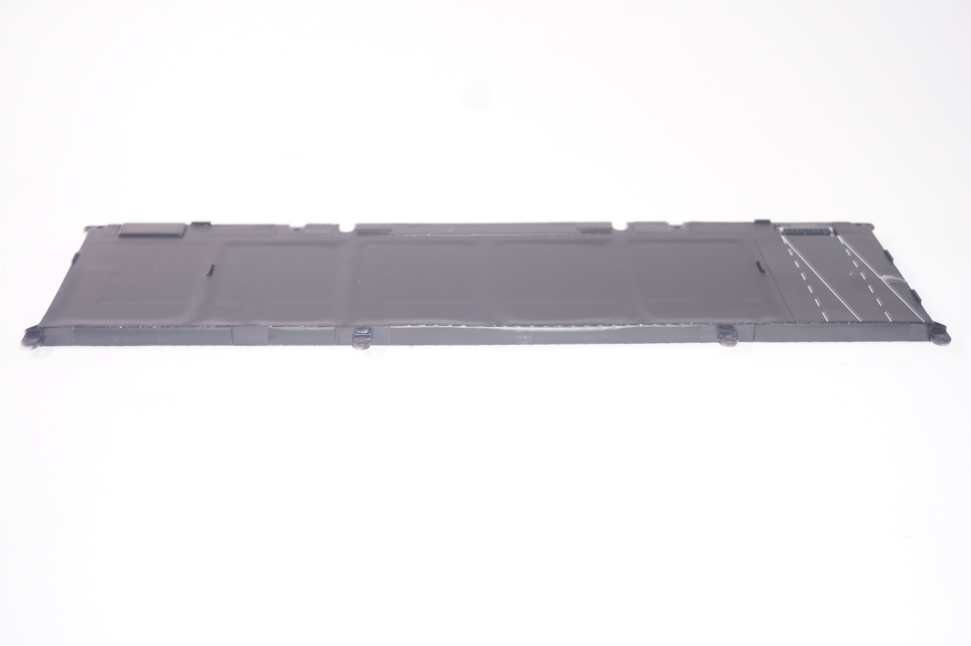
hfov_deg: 45.0
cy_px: 323
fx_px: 1172
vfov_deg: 30.8
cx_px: 486
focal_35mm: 44
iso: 100
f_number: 5.6
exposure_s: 1/60
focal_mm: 29
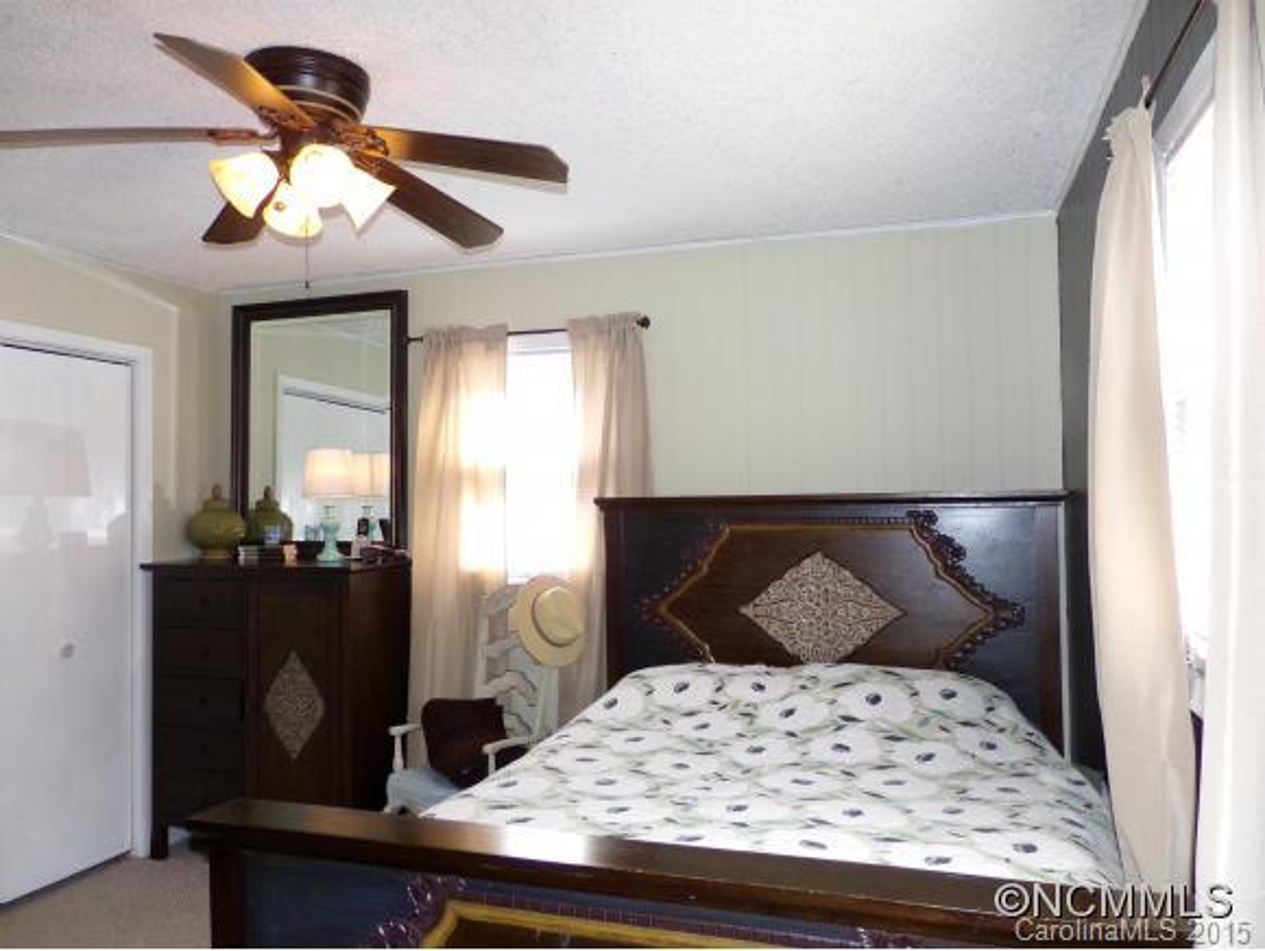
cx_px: 632
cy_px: 476
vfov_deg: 53.1
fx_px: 951
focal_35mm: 26
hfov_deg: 67.3
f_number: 3.2
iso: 200
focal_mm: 4.7
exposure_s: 1/80
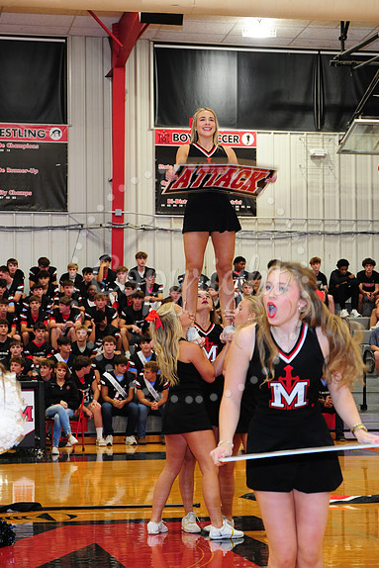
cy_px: 282
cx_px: 189
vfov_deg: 20.6
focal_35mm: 99
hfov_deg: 13.8
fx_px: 1562
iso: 2000
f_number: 7.1
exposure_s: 1/60
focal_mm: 98
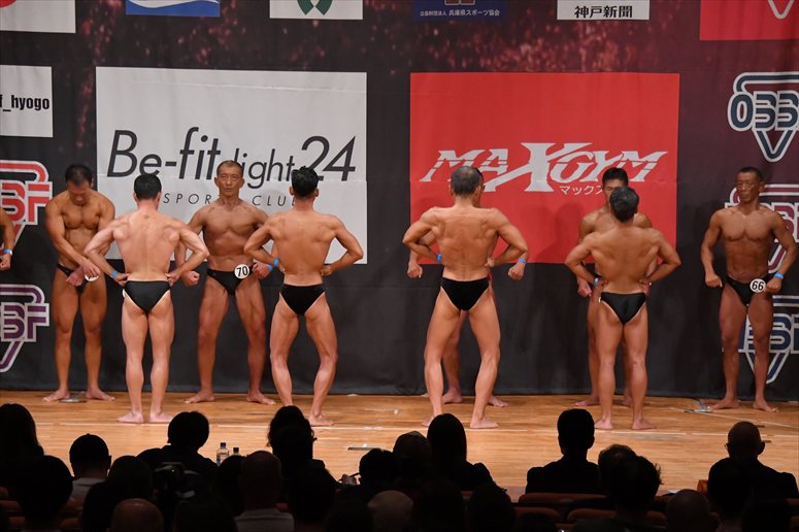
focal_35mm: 157
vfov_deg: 8.7
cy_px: 266
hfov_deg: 13.1
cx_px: 400
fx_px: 3483
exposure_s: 1/400
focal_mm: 105
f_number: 5.6
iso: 6400
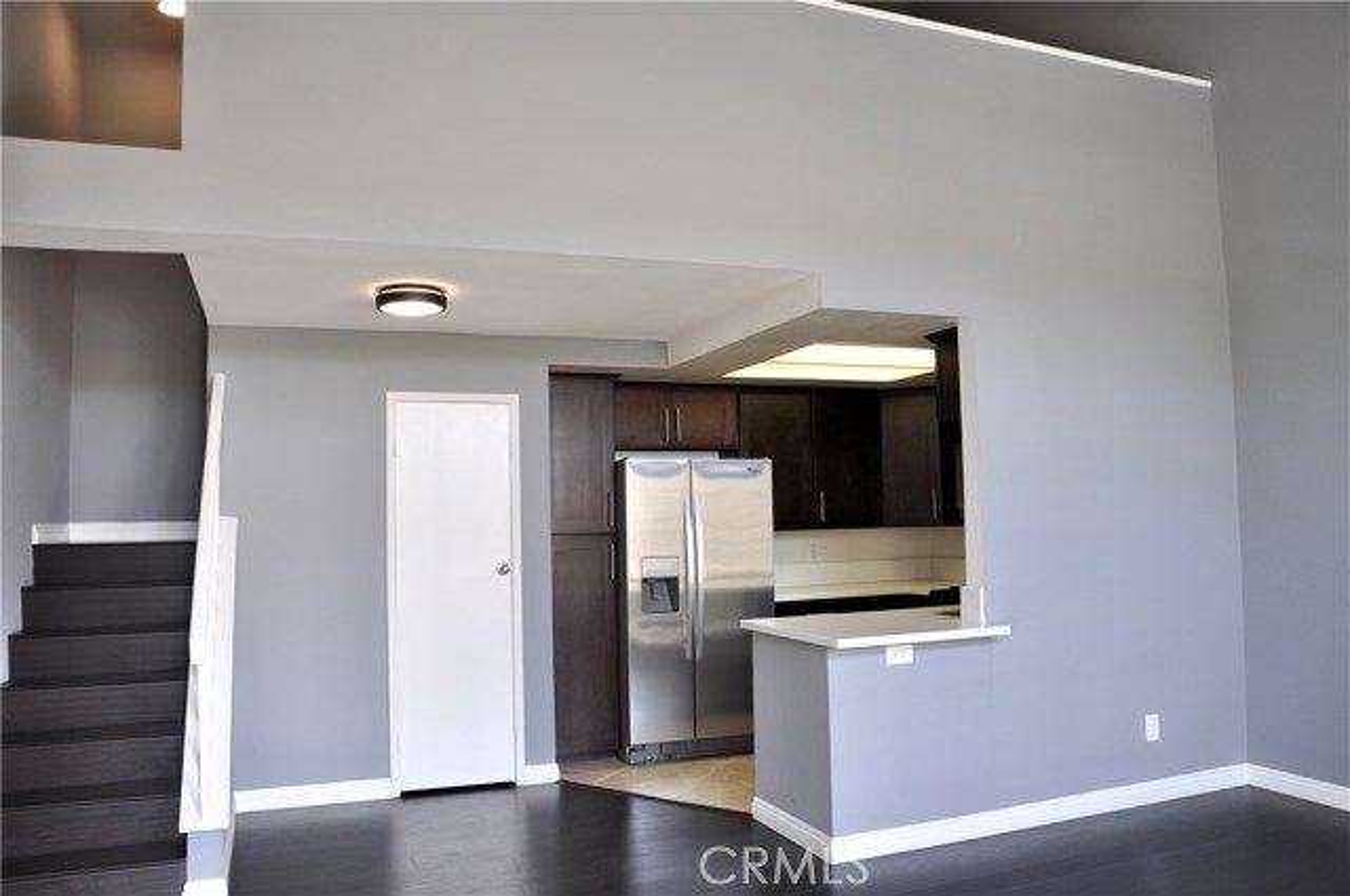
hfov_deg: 67.4
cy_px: 448
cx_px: 675
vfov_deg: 47.8
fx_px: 1011
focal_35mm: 27
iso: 280
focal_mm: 18
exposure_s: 1/30
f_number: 5.6
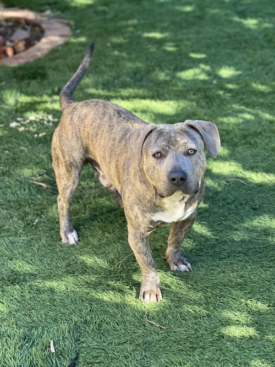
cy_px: 184
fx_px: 816
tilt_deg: -27.4
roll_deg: +4.0
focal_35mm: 77
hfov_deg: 19.1
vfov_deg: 25.3
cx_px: 138
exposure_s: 1/121
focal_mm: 9
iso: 100
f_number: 2.8
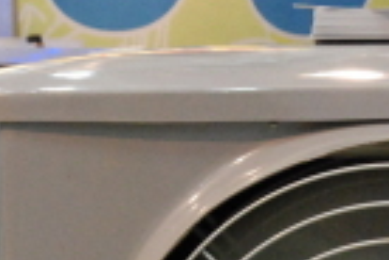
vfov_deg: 5.1
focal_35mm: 265
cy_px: 473
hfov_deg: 7.7
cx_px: 389
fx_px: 2863
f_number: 5
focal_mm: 38
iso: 1600
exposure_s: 1/50
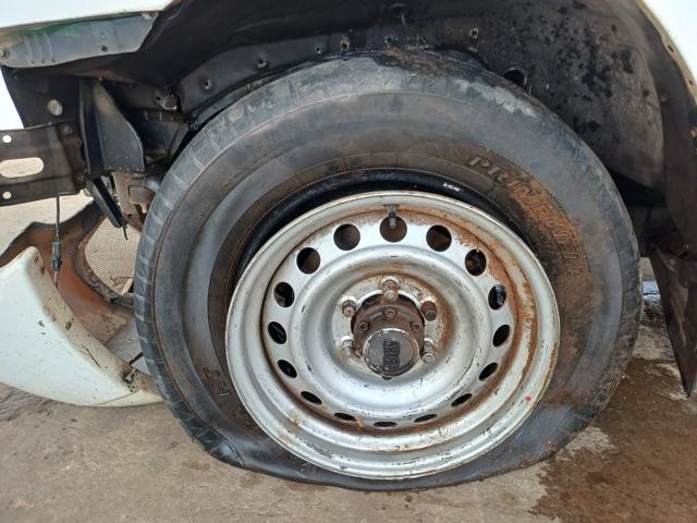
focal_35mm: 25
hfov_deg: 69.4
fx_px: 503
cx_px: 348
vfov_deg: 54.9
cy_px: 262
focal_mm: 4.65
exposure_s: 1/100
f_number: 1.8
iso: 64
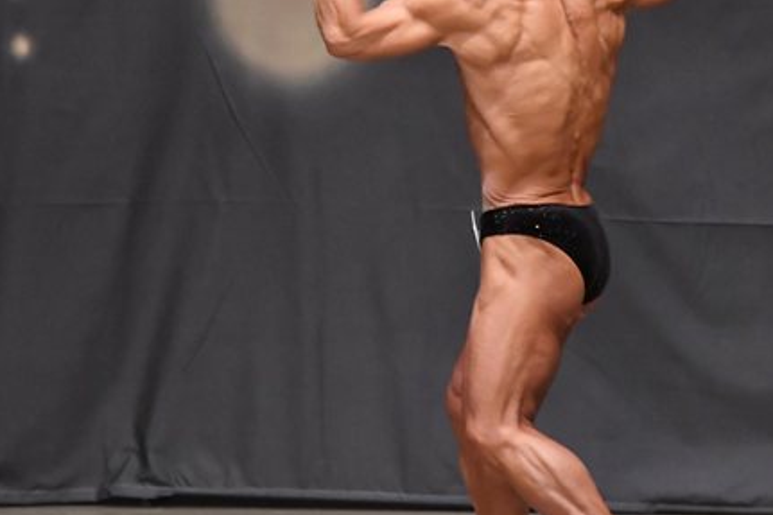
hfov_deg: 4.5
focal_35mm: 459
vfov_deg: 3.0
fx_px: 9851
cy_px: 231
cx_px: 516
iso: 6400
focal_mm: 170
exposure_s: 1/400
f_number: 5.6
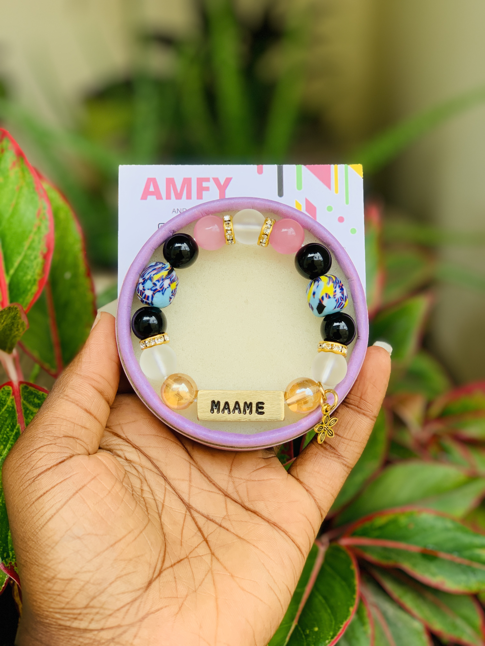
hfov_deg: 28.0
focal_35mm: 52
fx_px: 971
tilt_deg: -19.1
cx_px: 242
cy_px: 323
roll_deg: -0.2
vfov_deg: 36.8
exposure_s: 1/122
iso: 20
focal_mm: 6
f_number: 2.4
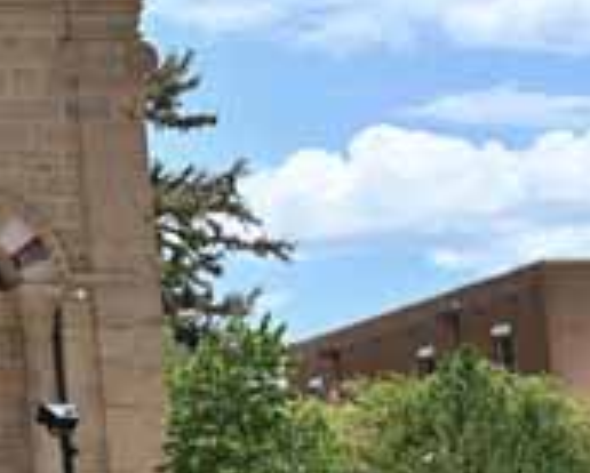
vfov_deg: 10.4
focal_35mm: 146
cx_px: -717
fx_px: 2555
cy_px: -87
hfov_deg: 11.4
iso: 64
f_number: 8
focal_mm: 33.5
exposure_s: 1/200
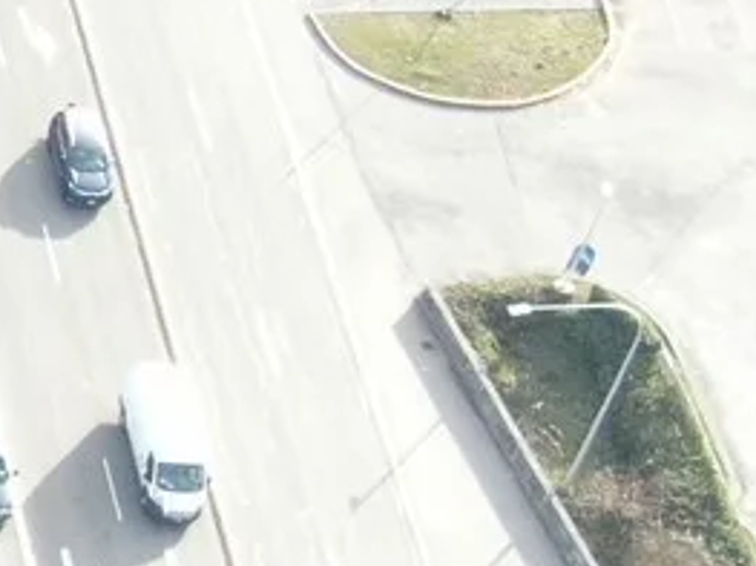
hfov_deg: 8.5
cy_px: 256
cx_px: -1342
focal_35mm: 201
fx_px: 4388
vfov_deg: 7.4
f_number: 3.2
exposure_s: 1/120
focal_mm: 5.57
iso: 100
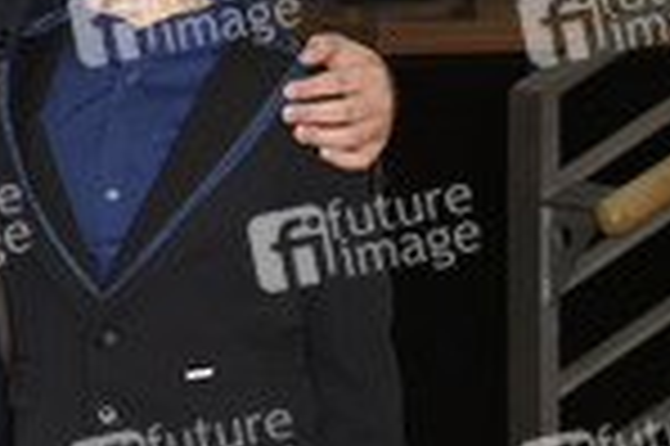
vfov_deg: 5.5
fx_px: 4610
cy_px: 126
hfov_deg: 8.2
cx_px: -205
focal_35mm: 248
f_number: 5.6
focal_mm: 82
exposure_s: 1/250
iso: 640
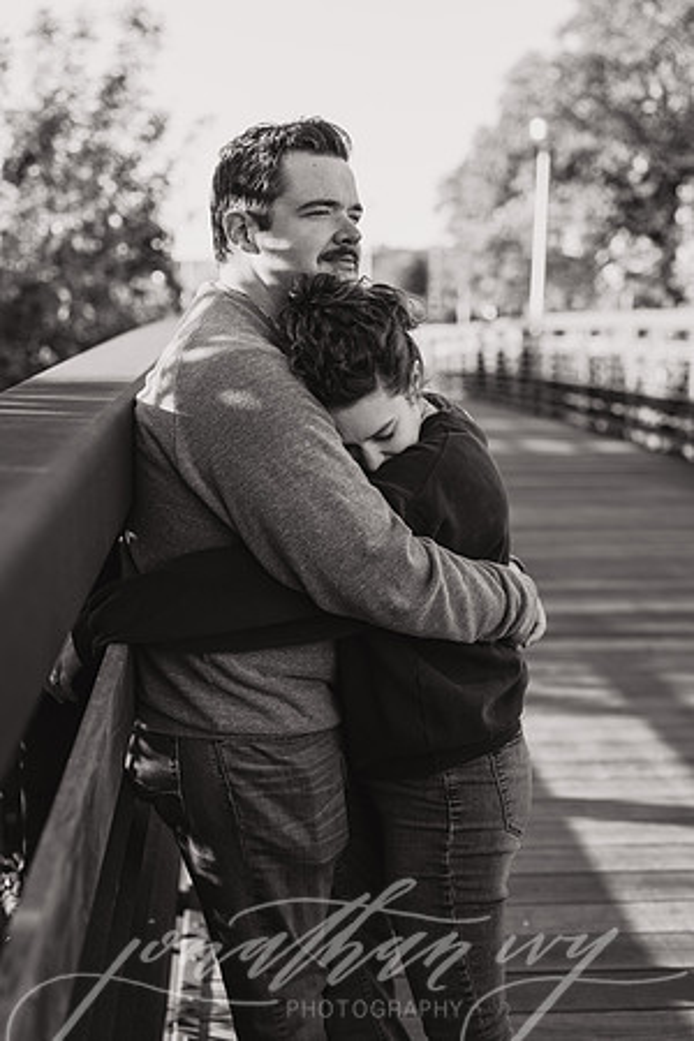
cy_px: 520
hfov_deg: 27.0
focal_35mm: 50
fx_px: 1446
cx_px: 347
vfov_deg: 39.6
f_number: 2.8
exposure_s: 1/500
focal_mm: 50
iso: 250
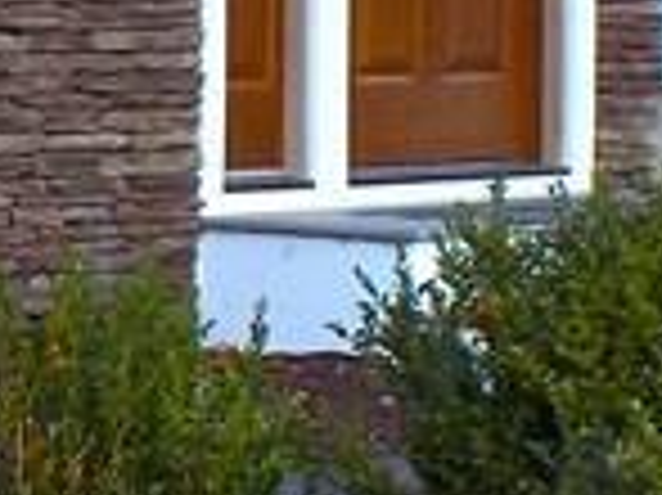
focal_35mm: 285
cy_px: 27
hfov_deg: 6.9
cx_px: -99
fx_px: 5446
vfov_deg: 5.2
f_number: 3.6
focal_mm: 7.3
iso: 80
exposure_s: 1/60
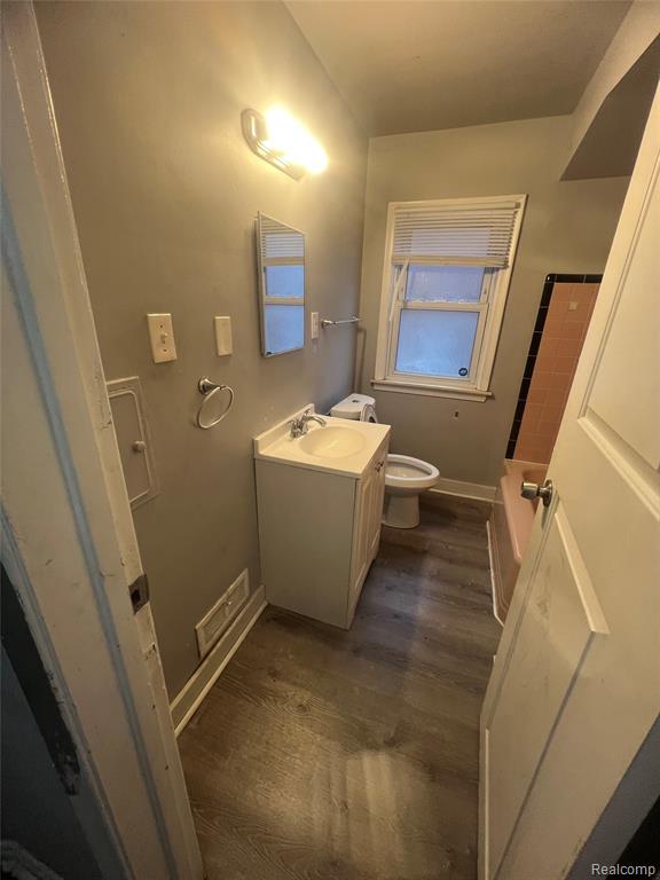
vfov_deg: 106.2
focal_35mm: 13
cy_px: 440
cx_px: 330
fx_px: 330
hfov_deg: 89.9
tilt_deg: -21.1
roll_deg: -5.1
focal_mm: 1.57
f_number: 1.8
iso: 125
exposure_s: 1/60
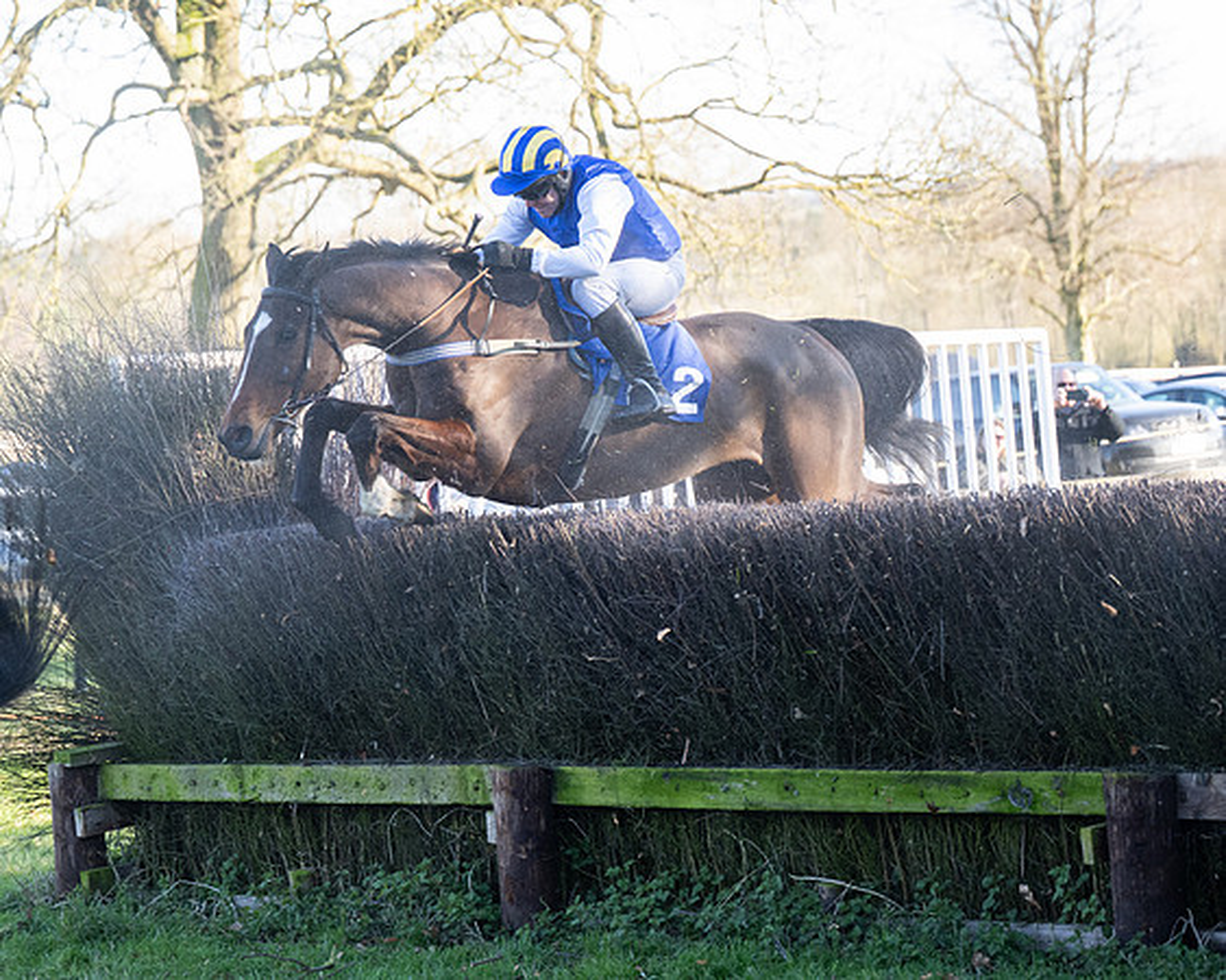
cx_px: 451
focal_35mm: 123
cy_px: 532
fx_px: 4455
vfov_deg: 12.6
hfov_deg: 15.6
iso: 800
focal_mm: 70
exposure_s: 1/1250
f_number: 2.8
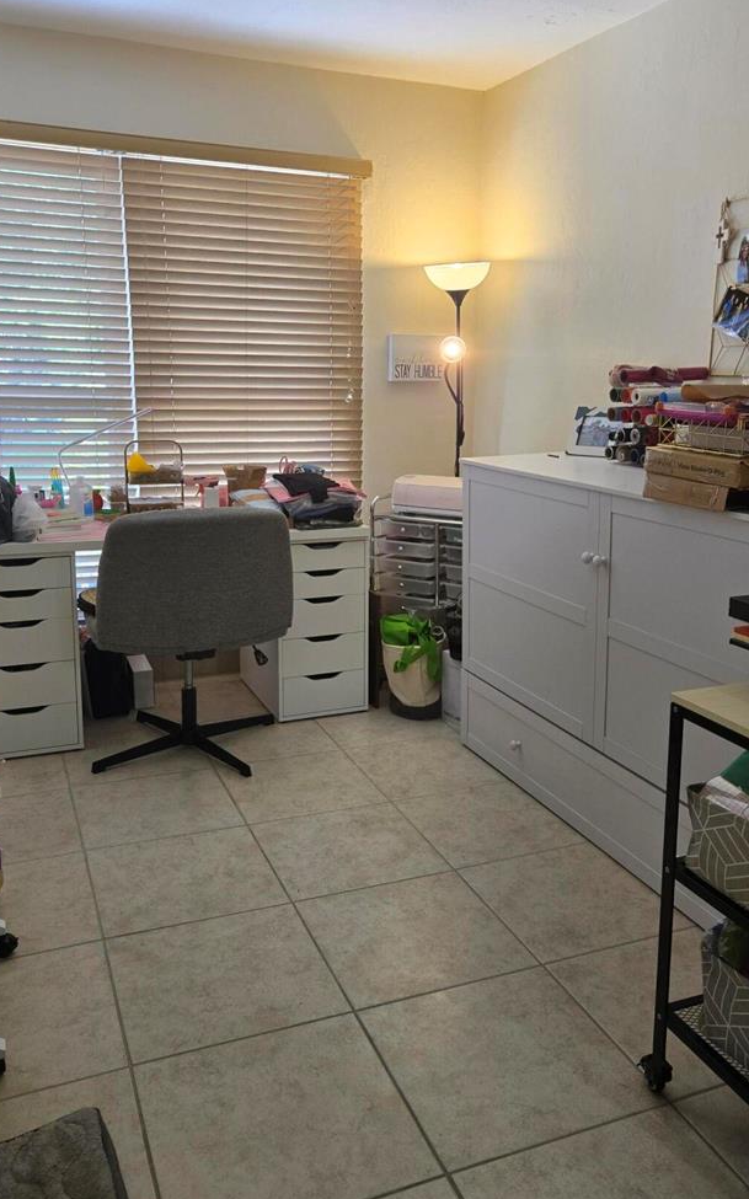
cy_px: 573
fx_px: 980
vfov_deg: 62.9
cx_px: 379
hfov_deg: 41.8
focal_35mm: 30
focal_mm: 5.4
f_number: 1.8
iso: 100
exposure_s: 1/120
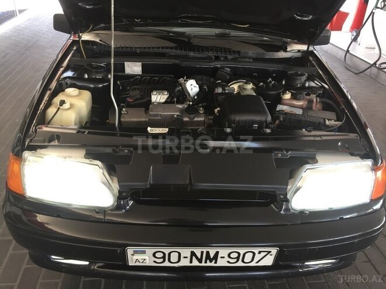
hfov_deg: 61.7
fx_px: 323
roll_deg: -3.5
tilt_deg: -30.6
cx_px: 193
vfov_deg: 48.2
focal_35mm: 29
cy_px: 144
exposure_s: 1/33
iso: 40
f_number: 2.2
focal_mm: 4.15
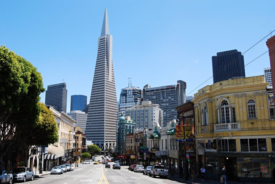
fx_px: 252
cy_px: 92
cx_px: 138
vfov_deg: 40.1
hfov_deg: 57.2
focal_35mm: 33
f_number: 7.1
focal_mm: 22
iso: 100
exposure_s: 1/200
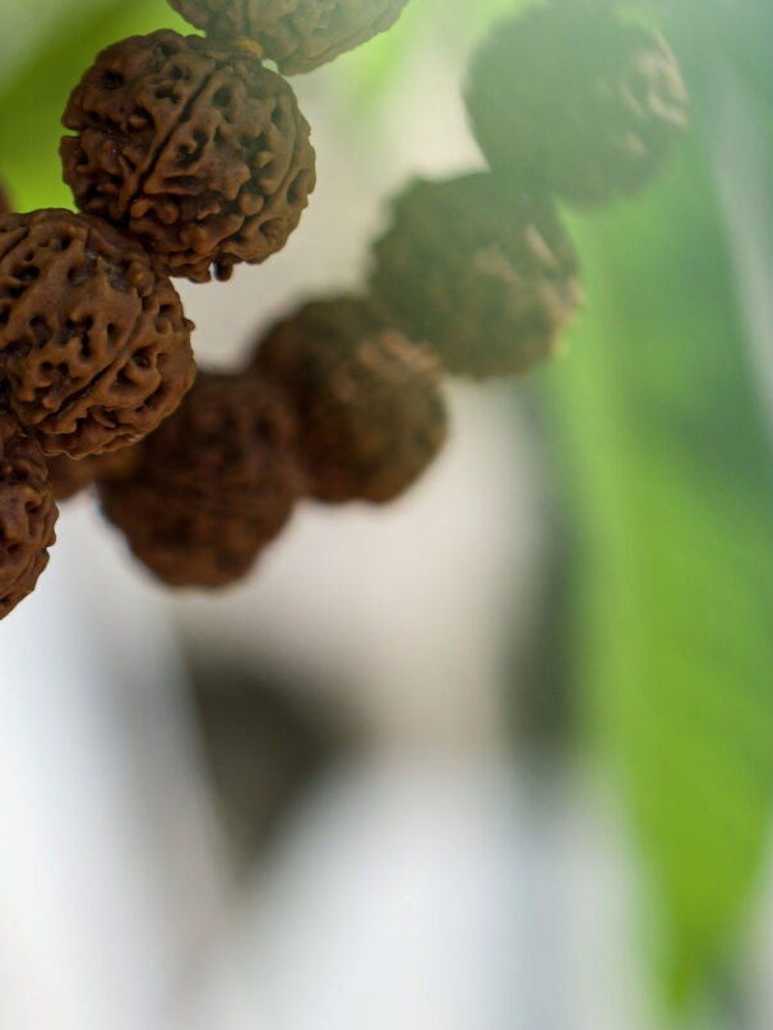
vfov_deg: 7.4
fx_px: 7980
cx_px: -366
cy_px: 265
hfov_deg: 5.5
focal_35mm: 268
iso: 100
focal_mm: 88
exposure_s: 1/250
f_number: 4
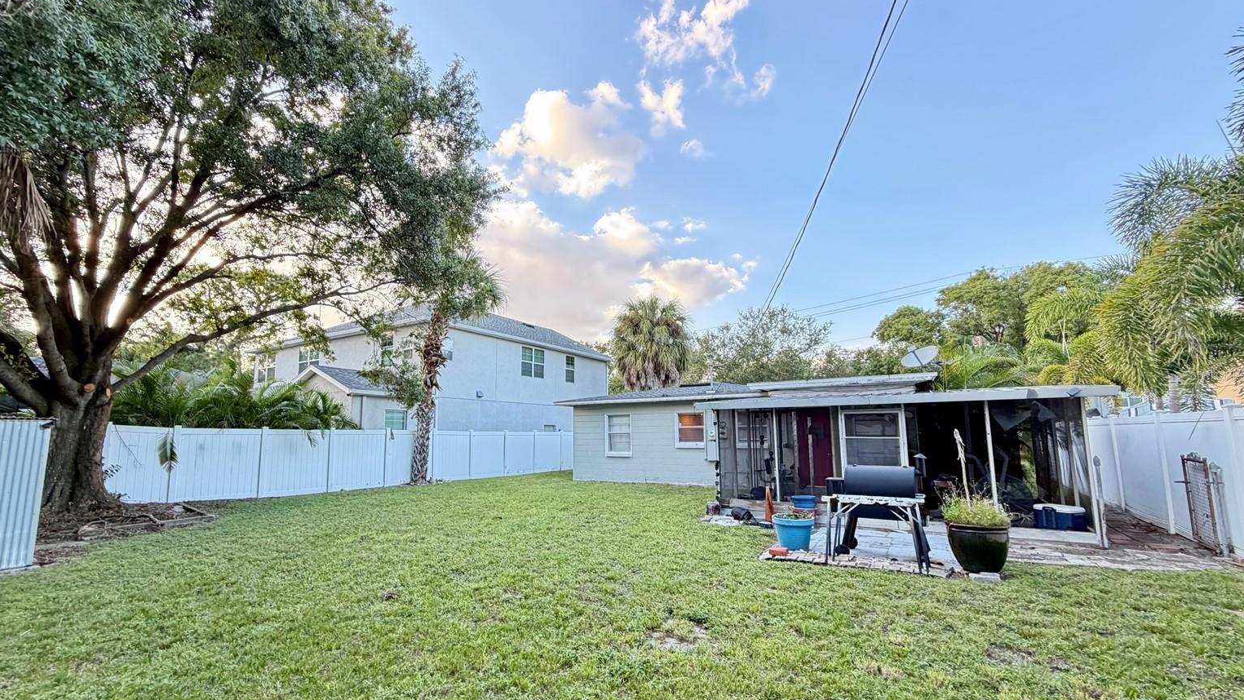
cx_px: 612
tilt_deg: +7.2
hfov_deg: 99.4
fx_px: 528
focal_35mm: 16
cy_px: 374
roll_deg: +1.5
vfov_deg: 67.0
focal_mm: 2.22
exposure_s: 1/121
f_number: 2.2
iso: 200
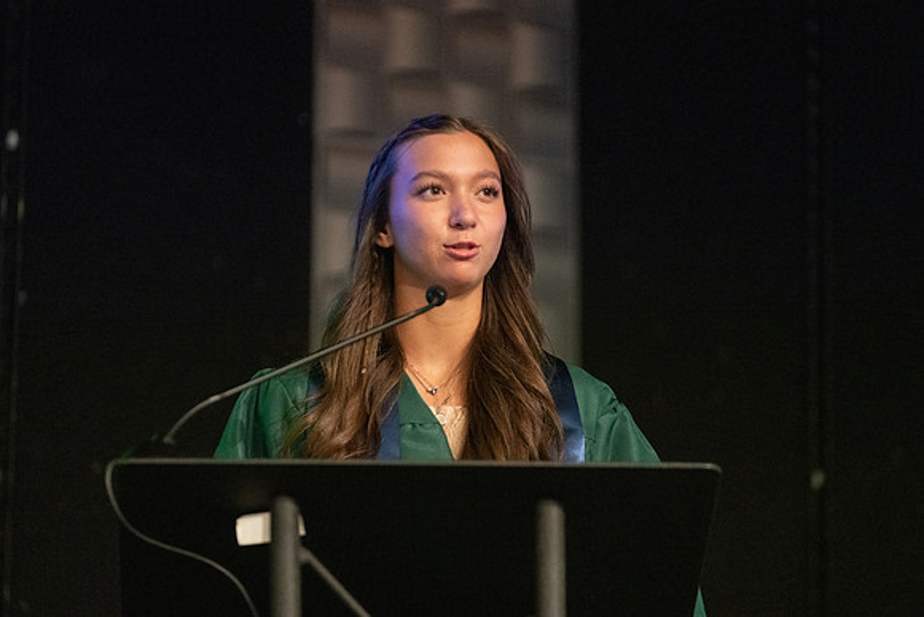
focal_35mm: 178
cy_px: 308
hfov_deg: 11.6
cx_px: 462
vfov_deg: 7.7
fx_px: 4557
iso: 20000
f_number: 2.8
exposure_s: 1/320
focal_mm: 171
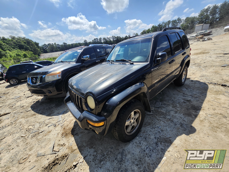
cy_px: 86
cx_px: 114
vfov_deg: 89.9
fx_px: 86
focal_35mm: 13
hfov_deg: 106.2
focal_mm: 1.74
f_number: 2.2
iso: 40
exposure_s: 1/1718
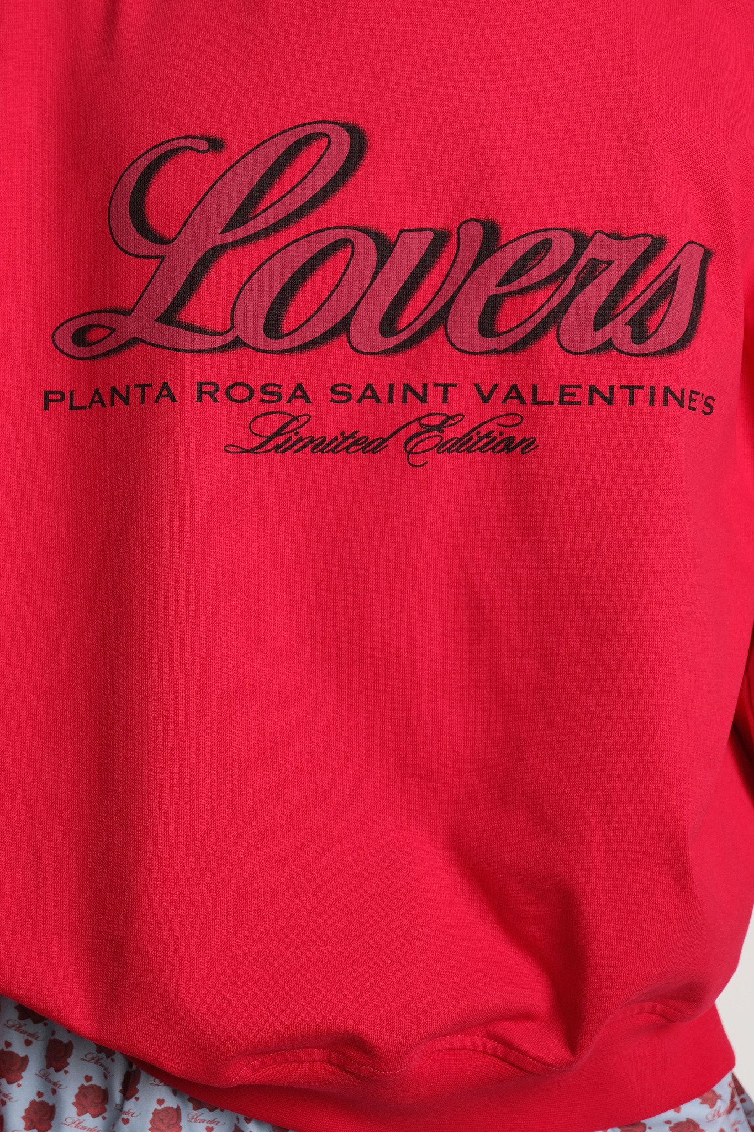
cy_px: 566
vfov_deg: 27.7
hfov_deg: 18.7
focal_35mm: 73
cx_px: 377
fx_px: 2294
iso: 800
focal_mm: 48.5
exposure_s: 1/250
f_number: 5.6
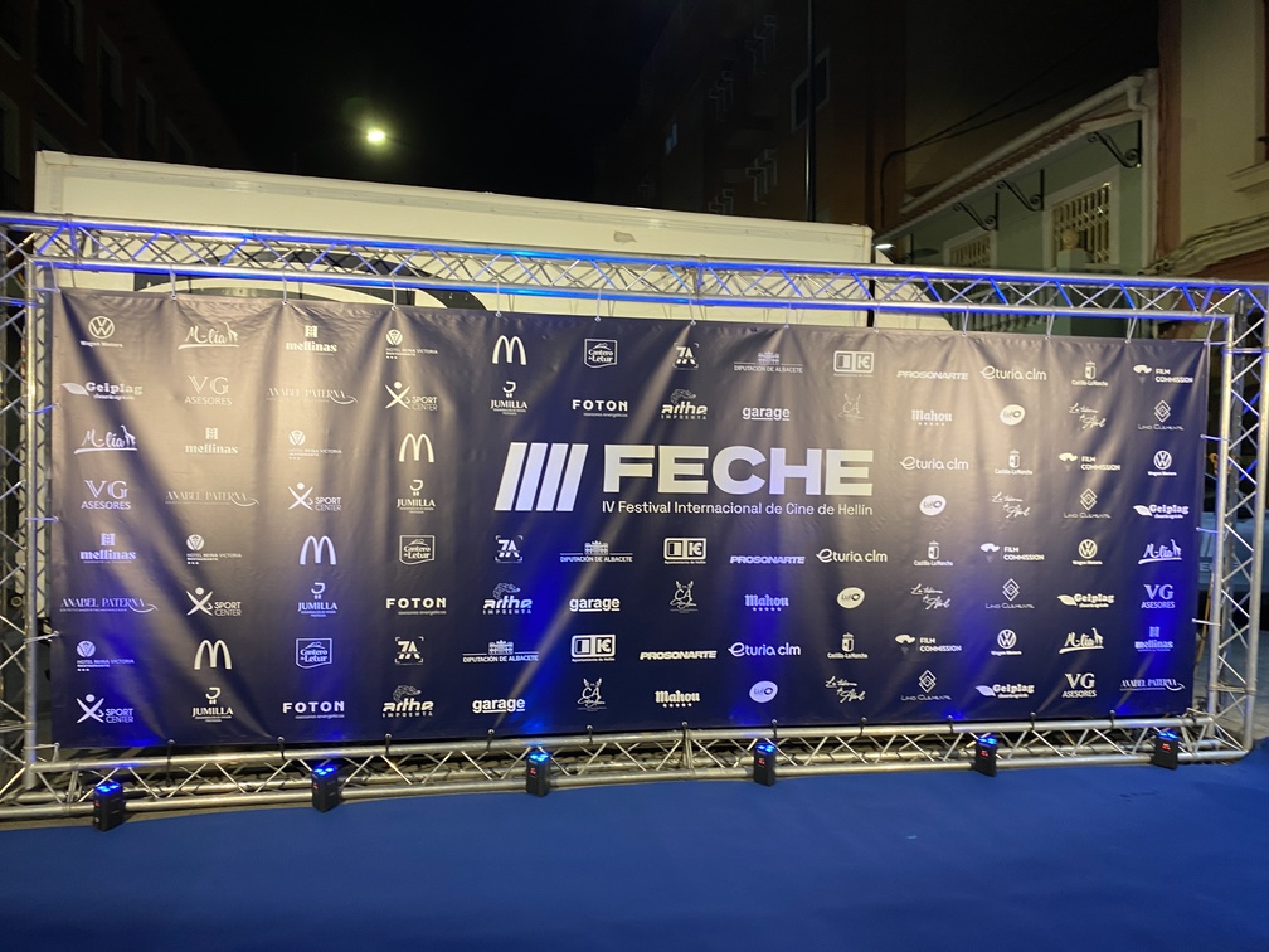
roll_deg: +1.9
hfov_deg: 67.3
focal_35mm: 26
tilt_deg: -0.8
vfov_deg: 53.1
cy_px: 476
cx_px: 634
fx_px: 953
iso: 100
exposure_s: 1/50
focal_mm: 4.25
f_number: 1.8
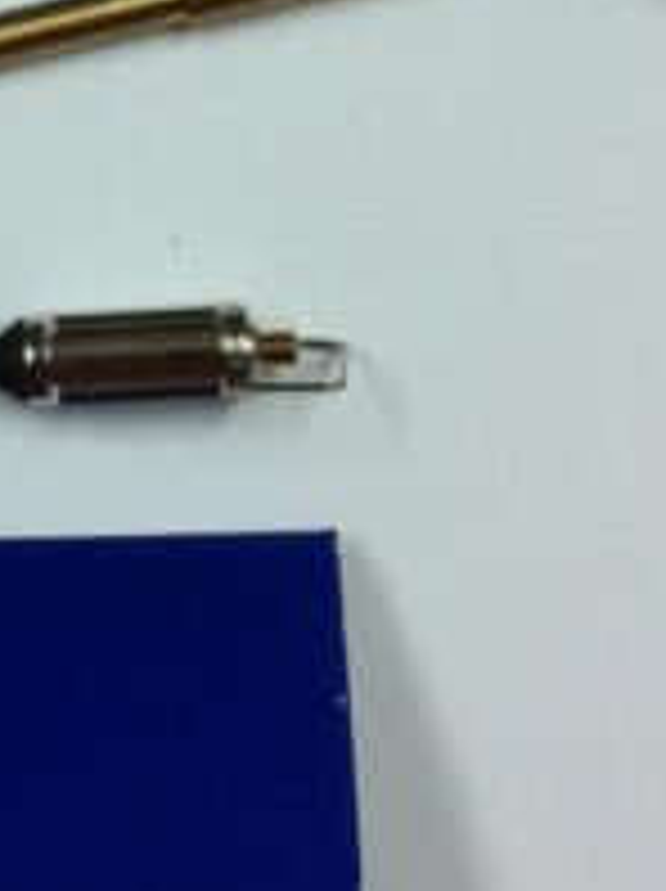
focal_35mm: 181
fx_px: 4653
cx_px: -20
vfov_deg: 10.8
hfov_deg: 8.1
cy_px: -18
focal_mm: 3.85
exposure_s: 1/40
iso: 80
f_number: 2.8
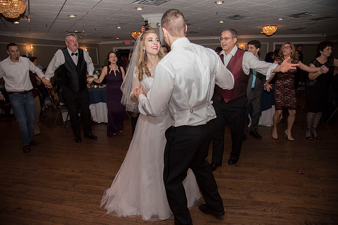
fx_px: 225
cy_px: 112
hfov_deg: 73.7
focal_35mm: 24
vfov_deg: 53.2
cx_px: 169
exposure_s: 1/200
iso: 2000
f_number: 4
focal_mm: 24
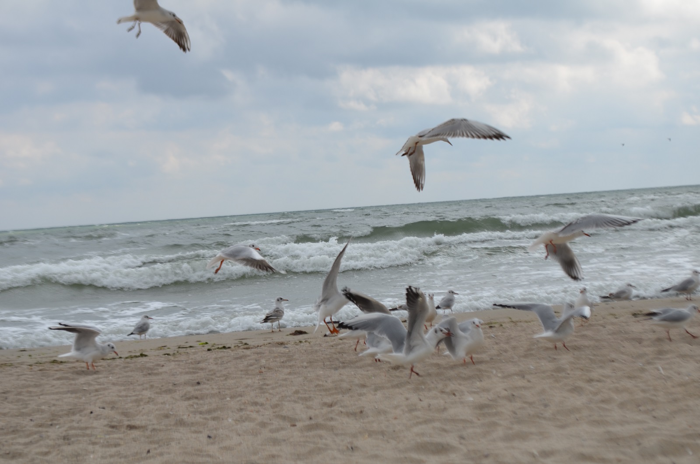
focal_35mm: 82
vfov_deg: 16.5
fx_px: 1601
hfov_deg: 24.7
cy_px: 232
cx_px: 350
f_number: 9
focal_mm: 55
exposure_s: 1/320
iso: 100
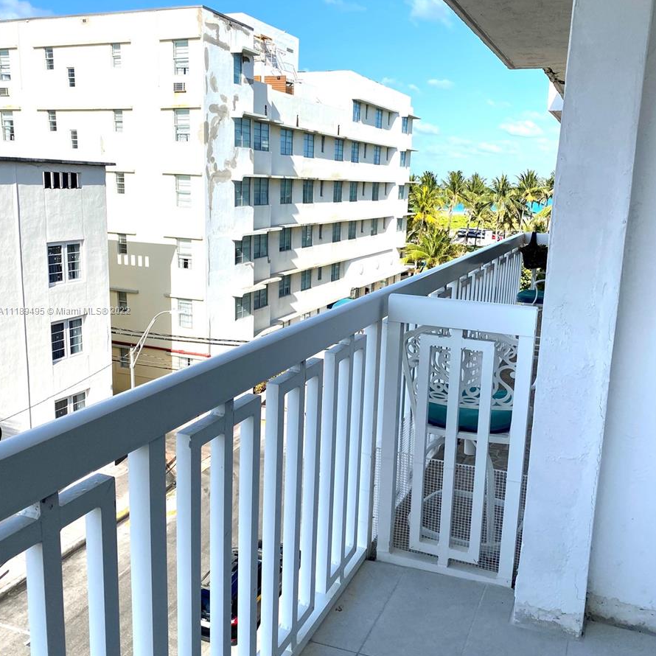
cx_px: 327
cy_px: 311
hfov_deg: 52.5
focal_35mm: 31
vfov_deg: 52.5
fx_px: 665
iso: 32
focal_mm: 4.25
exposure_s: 1/3731
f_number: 1.8
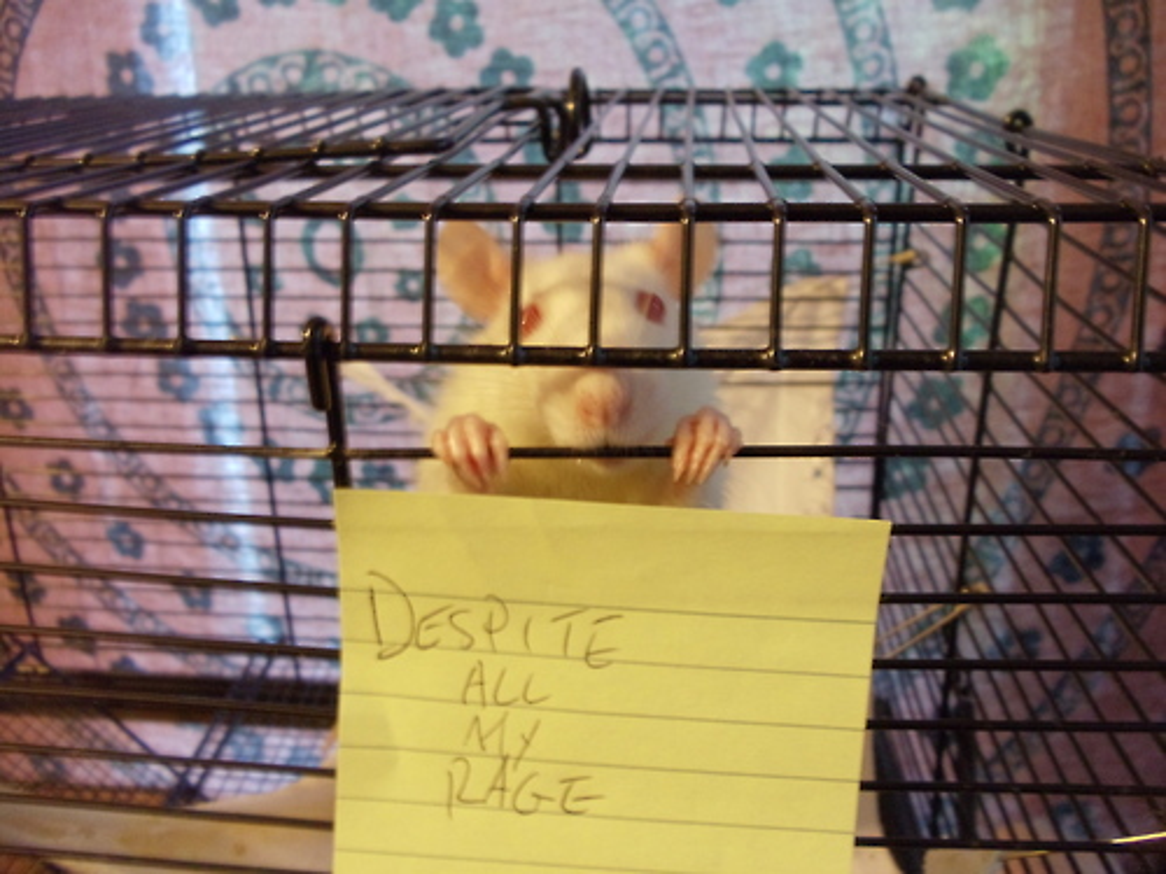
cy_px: 437
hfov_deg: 42.9
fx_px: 1482
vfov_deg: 32.9
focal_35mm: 44
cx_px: 583
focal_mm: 6
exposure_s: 1/6
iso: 400
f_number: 3.5
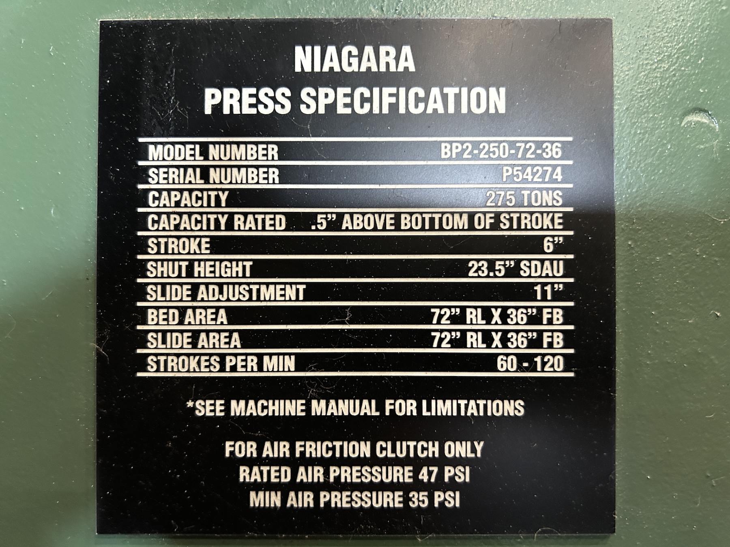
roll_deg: +0.8
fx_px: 548
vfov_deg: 53.1
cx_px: 365
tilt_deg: +0.5
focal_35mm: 26
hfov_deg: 67.3
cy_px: 274
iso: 400
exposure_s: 1/40
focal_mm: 5.7
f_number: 1.5
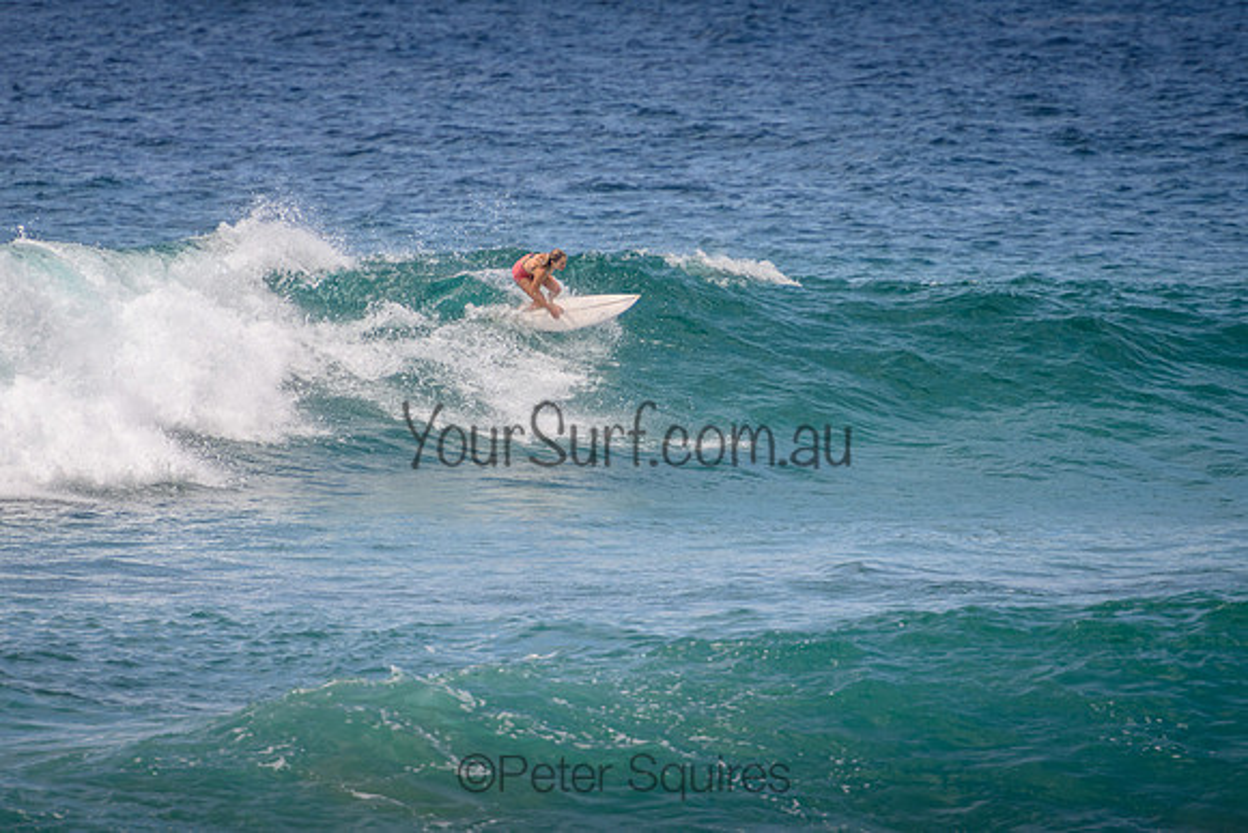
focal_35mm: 549
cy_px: 333
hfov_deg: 3.8
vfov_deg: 2.5
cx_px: 578
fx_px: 19047
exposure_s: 1/2000
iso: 320
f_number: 5.6
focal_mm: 400
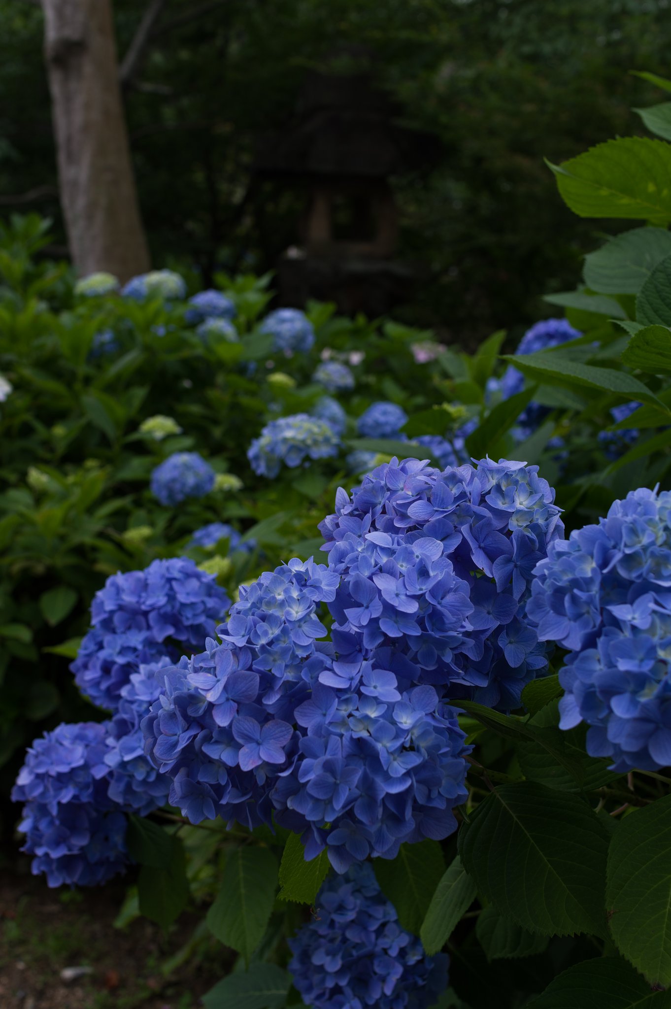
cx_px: 336
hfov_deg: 29.8
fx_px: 1260
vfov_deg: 43.6
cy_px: 504
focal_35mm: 45
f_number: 5
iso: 100
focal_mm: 30
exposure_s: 1/200
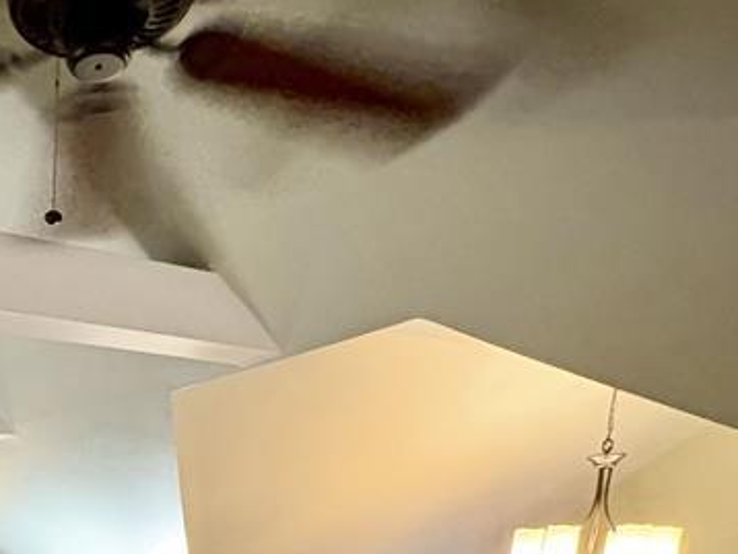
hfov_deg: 38.7
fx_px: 853
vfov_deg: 28.3
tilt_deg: -9.7
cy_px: 752
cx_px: -70
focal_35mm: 40
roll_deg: -0.2
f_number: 2.2
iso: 1600
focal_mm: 2.22
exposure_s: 1/30
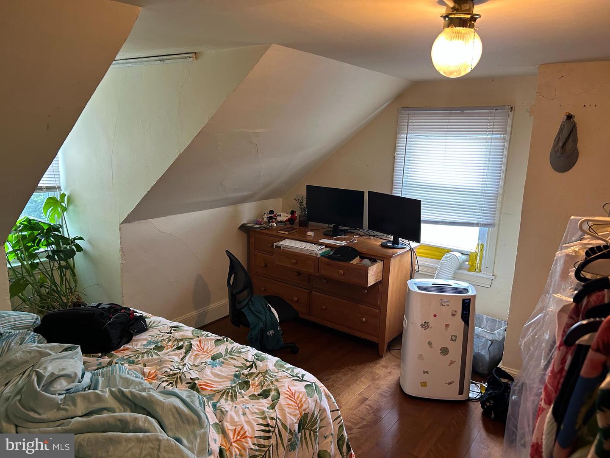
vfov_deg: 53.1
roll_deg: -1.6
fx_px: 458
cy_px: 229
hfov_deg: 67.3
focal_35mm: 26
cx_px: 305
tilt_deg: -11.6
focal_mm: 5.7
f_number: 1.5
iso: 200
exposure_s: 1/60
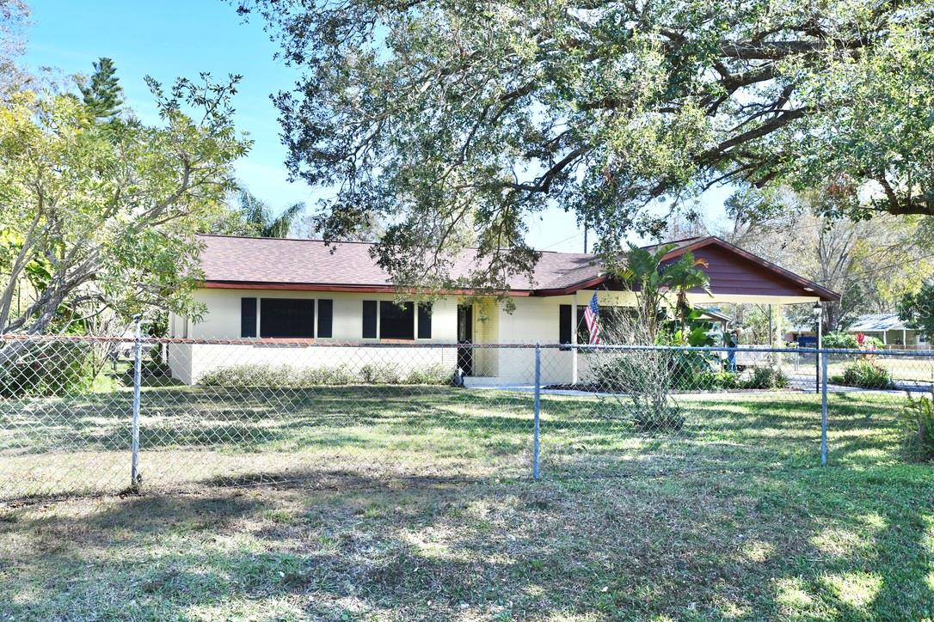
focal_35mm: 35
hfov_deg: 54.4
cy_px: 311
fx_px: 908
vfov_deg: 37.9
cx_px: 467
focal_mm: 35
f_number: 8
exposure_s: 1/500
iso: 1000
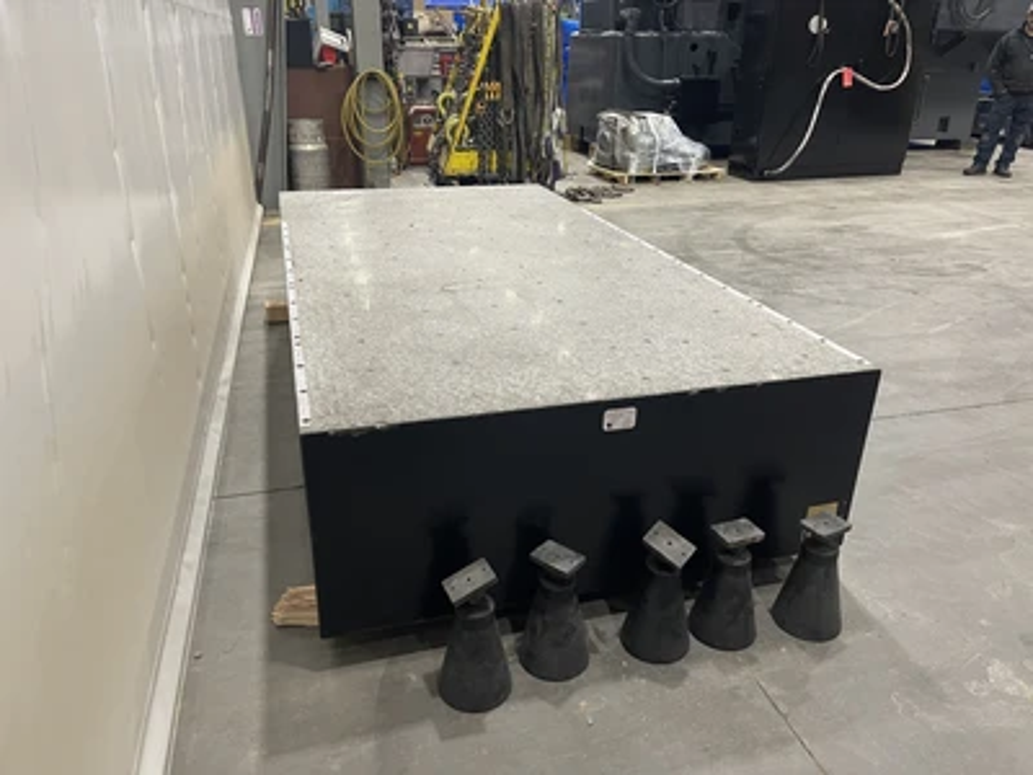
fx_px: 746
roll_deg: -1.0
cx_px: 516
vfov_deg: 54.9
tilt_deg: -23.7
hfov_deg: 69.4
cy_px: 388
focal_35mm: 25
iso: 320
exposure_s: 1/60
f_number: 1.6
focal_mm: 5.1
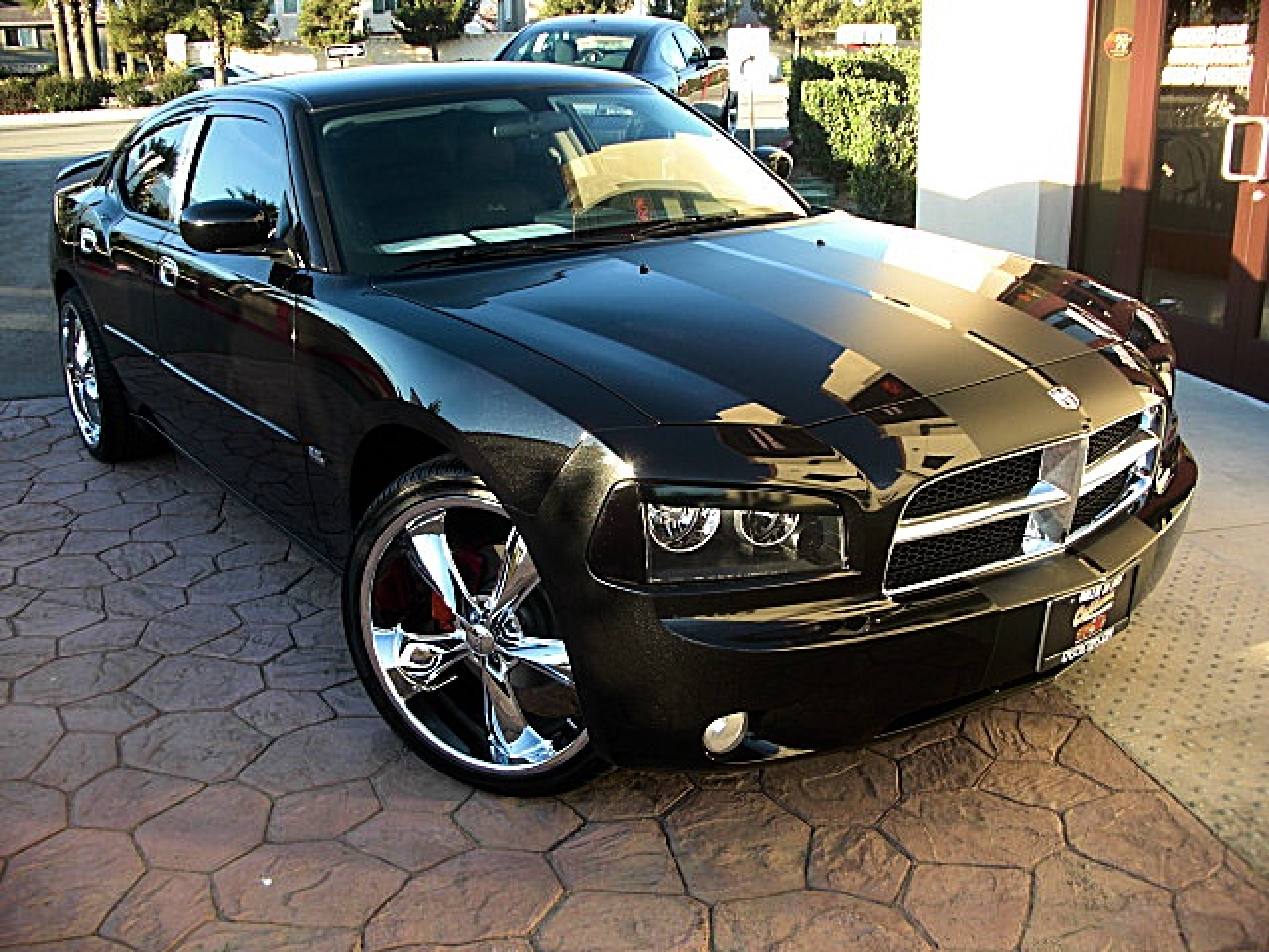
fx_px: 1320
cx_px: 634
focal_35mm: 36
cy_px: 476
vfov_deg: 39.7
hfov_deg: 51.4
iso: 50
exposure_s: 1/100
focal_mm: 6.3
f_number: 2.8
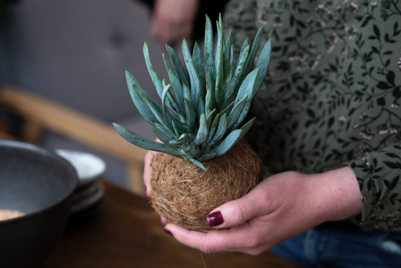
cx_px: 200
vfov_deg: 18.2
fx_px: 835
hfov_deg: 27.0
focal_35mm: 75
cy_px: 134
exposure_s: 1/80
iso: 500
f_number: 4.5
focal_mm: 75
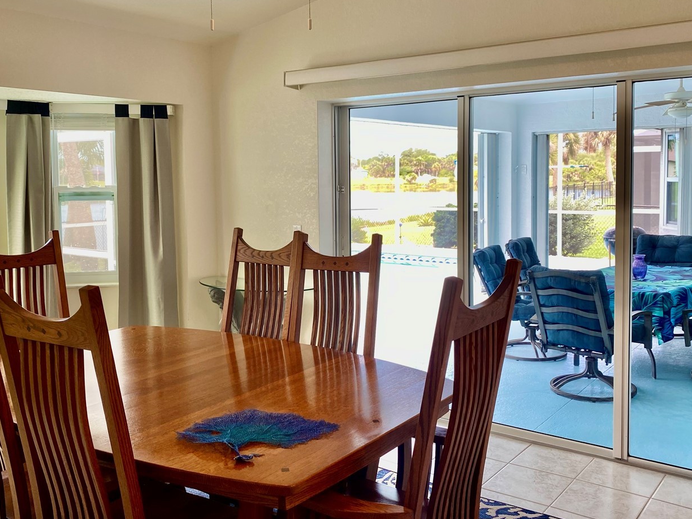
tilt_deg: -2.7
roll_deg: +0.5
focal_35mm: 34
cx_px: 351
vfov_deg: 41.7
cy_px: 223
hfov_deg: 54.0
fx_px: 680
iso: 50
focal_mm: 4.25
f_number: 1.8
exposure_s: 1/120
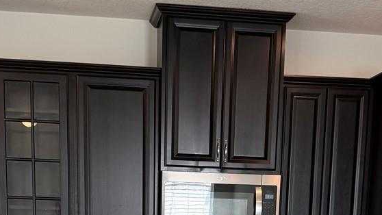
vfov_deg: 14.8
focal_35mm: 75
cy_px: 340
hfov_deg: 28.2
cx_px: 201
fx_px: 760
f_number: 1.78
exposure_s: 1/120
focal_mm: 6.76
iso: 200
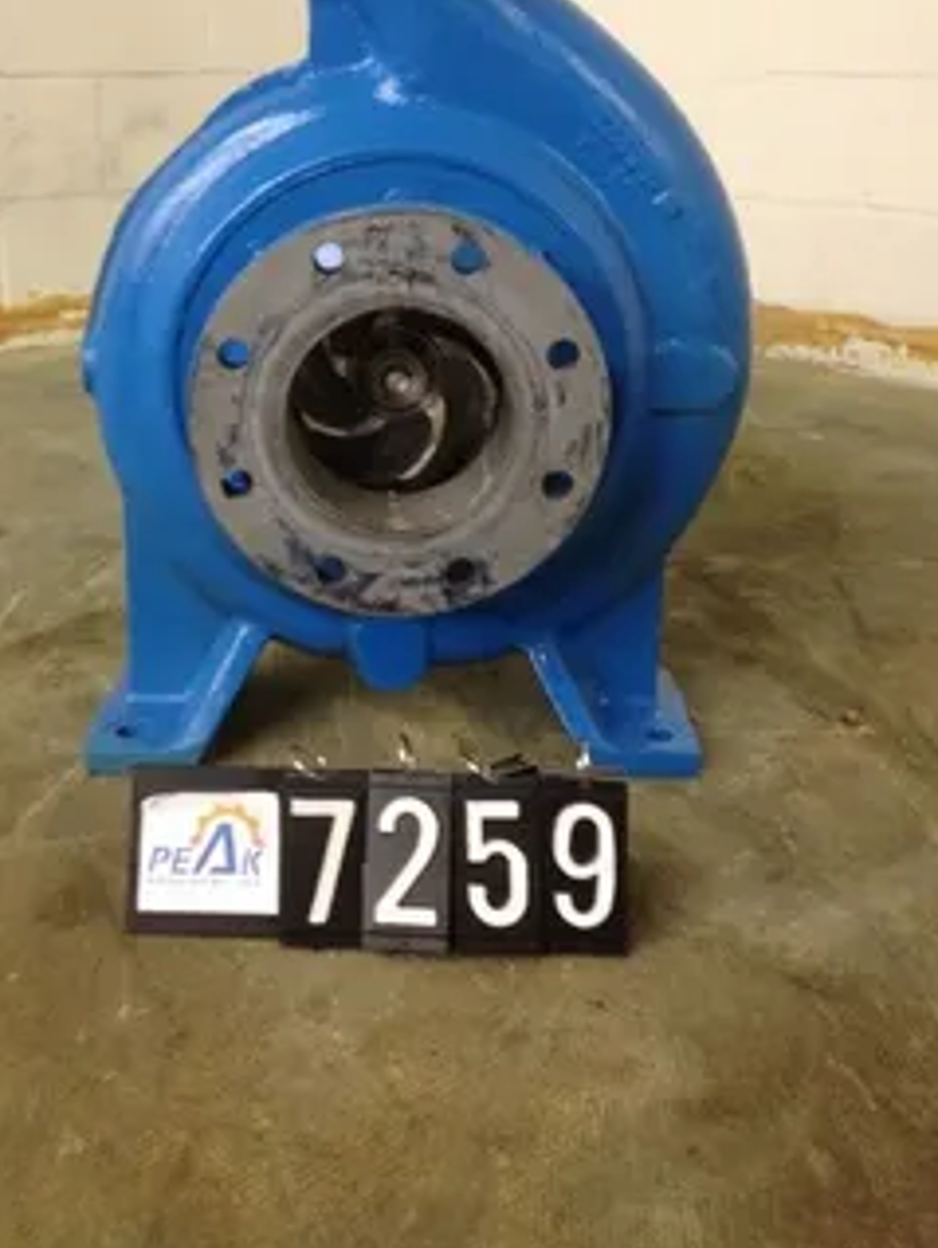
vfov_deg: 42.6
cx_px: 365
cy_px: 471
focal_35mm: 44
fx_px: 1588
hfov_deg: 32.8
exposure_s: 1/20
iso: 160
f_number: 2.4
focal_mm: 4.28
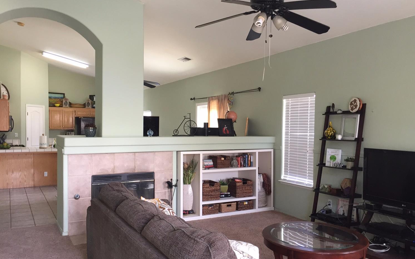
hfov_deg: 61.2
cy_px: 143
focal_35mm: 31
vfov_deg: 40.6
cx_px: 208
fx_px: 351
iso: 64
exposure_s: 1/30
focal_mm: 4.15
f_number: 2.2
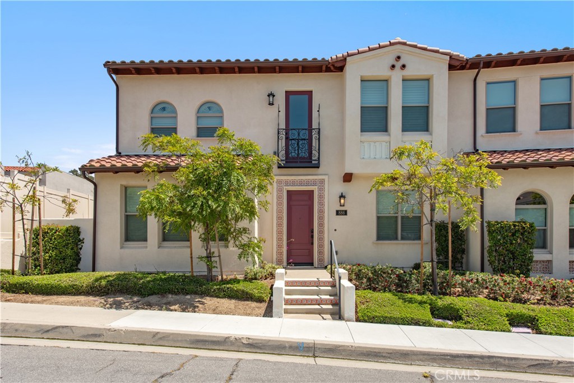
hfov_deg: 76.1
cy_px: 192
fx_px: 367
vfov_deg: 55.1
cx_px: 287
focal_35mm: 23
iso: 100
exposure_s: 1/200
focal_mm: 23
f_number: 10
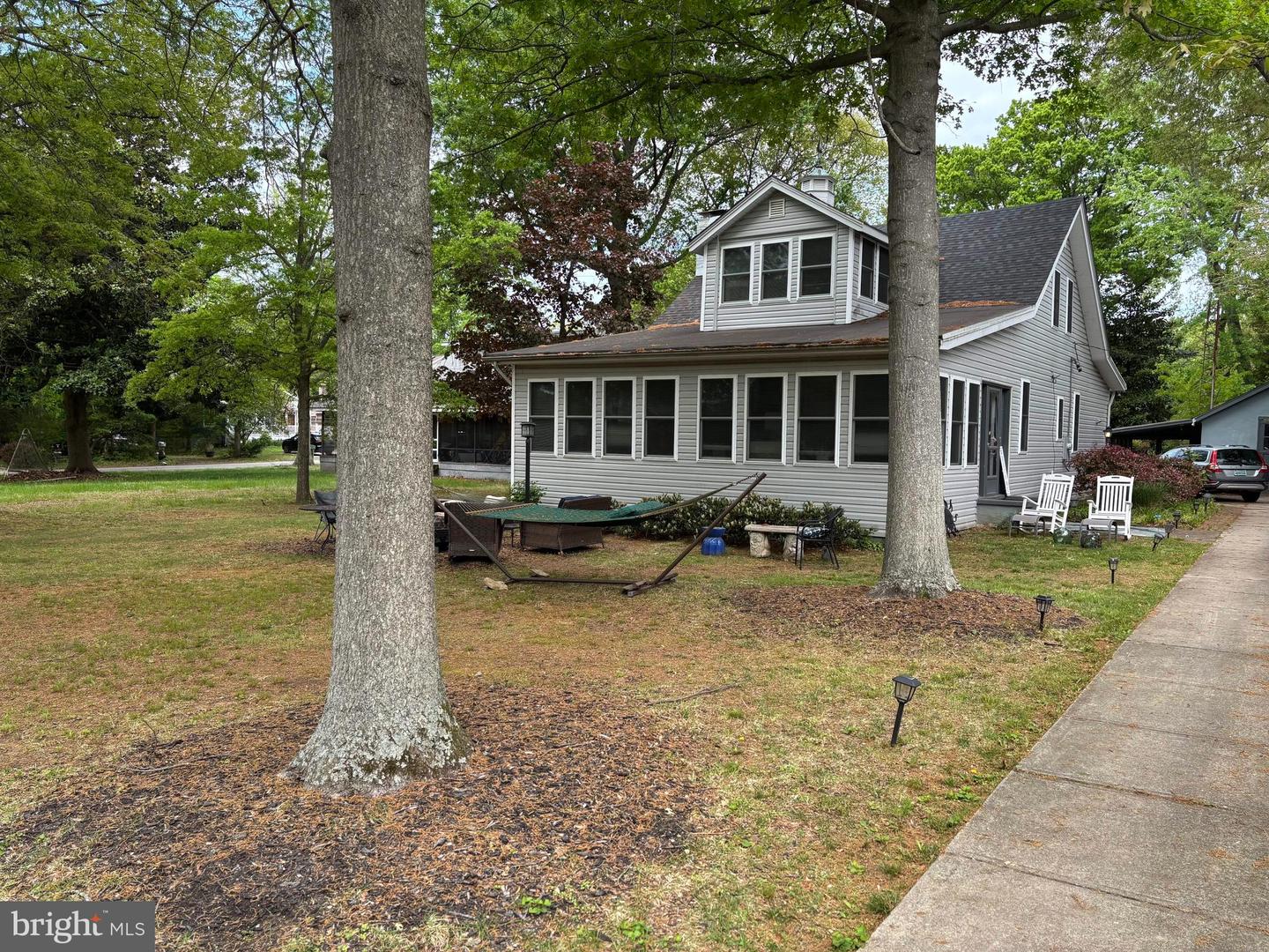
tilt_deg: -3.7
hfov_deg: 67.3
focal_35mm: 26
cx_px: 634
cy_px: 476
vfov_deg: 53.1
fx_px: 953
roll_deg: -1.9
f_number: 1.6
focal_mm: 5.96
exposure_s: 1/550
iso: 50
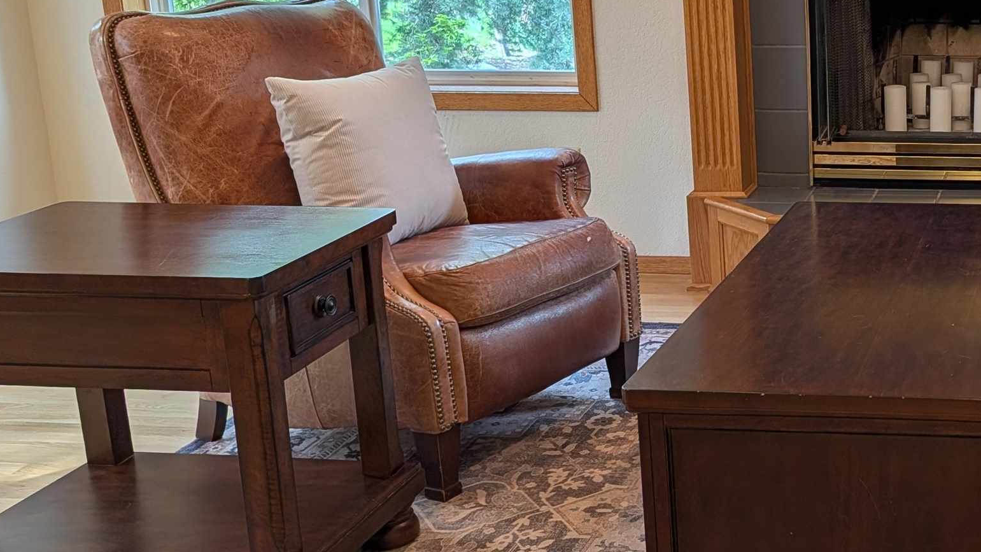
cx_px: 940
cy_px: 227
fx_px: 1353
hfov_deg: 36.5
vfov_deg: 23.0
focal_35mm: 52
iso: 22
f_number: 1.68
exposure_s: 1/453
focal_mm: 6.9
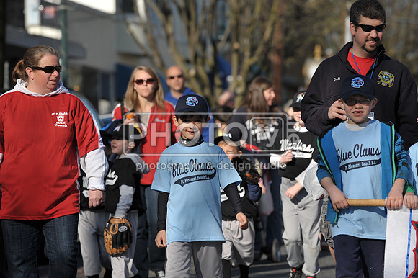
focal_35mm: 200
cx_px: 209
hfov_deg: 10.3
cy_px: 139
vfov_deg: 6.9
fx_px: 2321
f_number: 5.6
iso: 400
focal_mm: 200
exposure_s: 1/2500
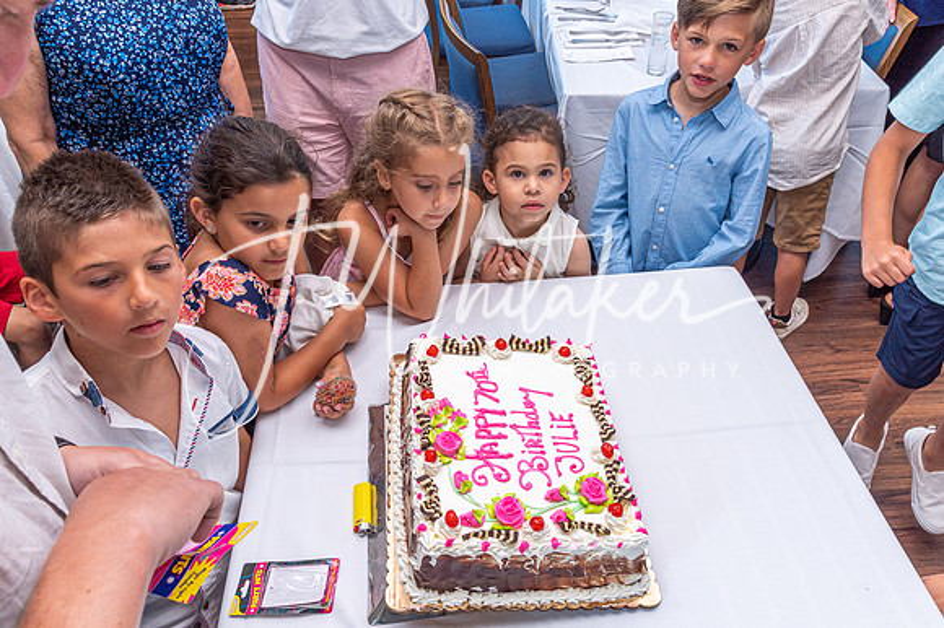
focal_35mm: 30
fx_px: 788
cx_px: 513
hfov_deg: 61.8
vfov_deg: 43.5
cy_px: 314
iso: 800
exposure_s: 1/125
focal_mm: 24
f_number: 9
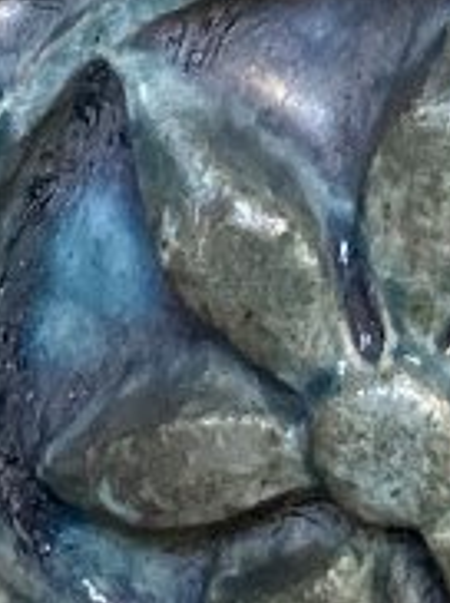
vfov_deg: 9.4
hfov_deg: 8.7
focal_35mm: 165
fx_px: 2867
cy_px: -1219
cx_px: 768
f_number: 1.8
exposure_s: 1/60
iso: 320
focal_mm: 4.25
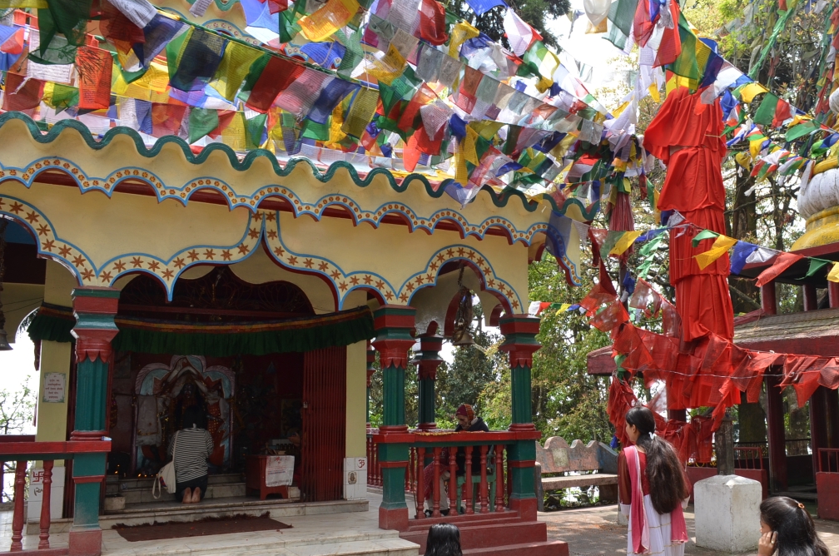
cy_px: 310
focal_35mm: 33
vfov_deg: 39.8
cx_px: 494
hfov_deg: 57.0
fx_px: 768
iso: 200
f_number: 8
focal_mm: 18
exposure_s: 1/250
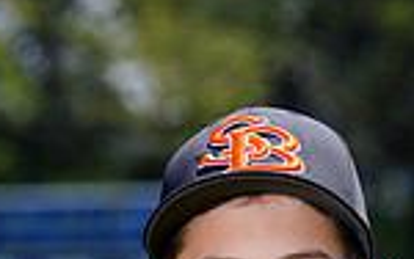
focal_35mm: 571
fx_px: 6447
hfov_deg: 3.7
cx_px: 232
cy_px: 522
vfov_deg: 2.3
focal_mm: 145
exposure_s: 1/250
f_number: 6.3
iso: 100
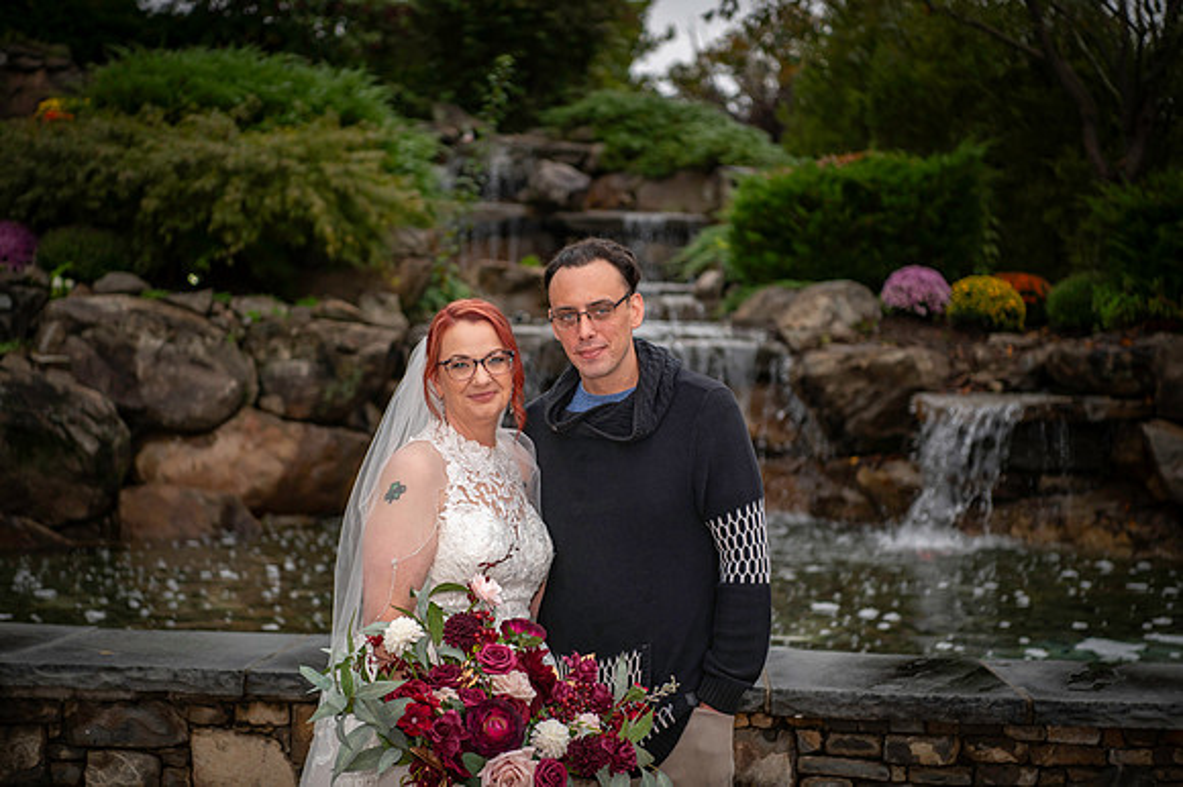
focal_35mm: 70
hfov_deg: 28.9
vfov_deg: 19.4
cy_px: 394
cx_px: 592
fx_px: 2299
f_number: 2.8
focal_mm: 70
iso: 800
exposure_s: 1/2000
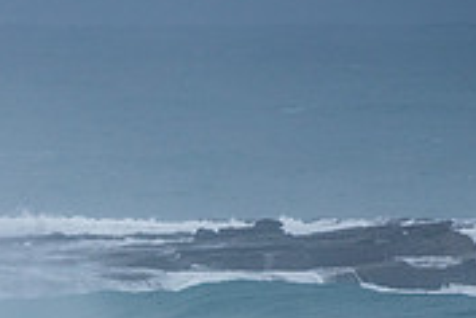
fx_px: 26627
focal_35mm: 2014
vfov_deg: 0.7
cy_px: 334
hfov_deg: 1.0
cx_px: -140
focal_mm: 500
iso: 220
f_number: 5.6
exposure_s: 1/1250
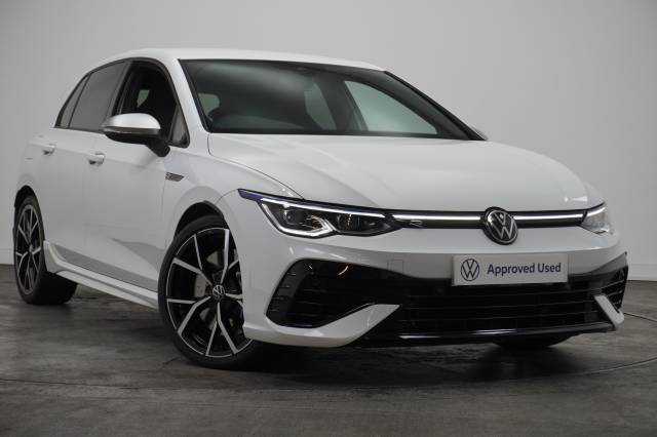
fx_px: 1286
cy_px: 218
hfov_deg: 28.7
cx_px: 328
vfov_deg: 19.3
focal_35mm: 70
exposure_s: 1/90
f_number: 5.6
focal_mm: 47
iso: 640
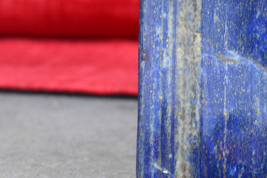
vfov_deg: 3.6
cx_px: 243
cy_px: 13
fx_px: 2827
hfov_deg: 5.4
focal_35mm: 381
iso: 200
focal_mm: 105
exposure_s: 1/60
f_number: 10
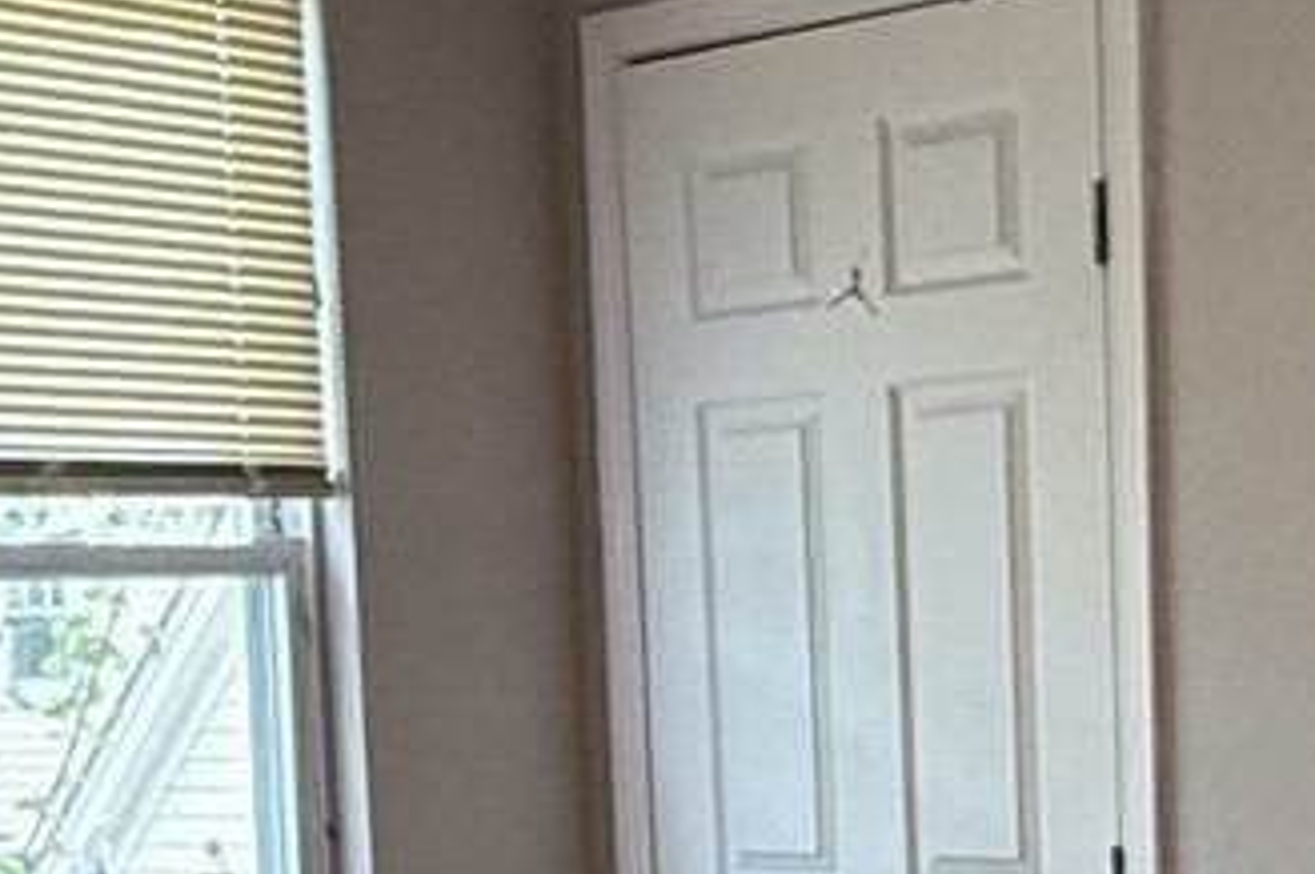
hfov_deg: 22.3
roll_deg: +1.4
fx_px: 3321
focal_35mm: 91
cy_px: 1103
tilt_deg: -8.2
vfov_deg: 14.4
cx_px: 858
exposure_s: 1/99
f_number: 2.2
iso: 250
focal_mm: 2.22
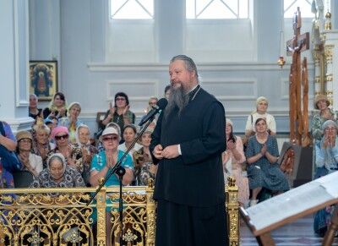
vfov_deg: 18.1
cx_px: 180
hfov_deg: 24.7
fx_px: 770
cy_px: 116
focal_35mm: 80
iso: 1000
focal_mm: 70
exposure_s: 1/125
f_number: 4
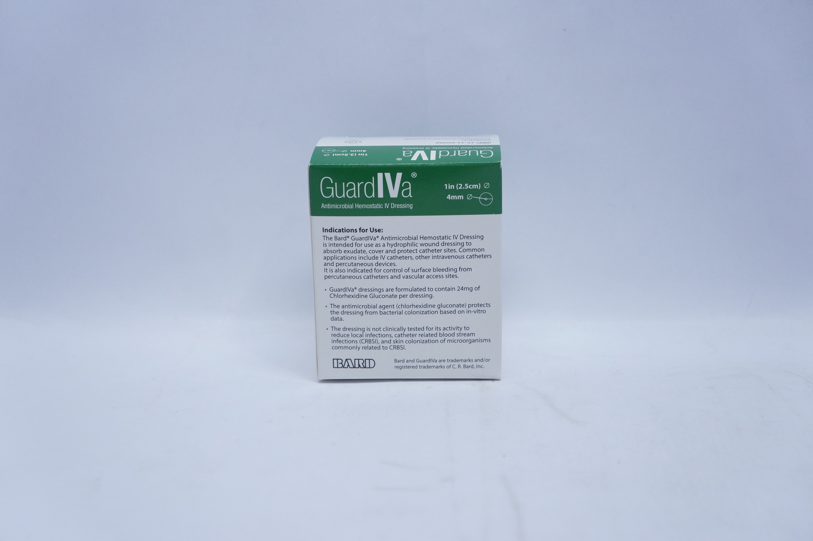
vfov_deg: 26.4
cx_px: 406
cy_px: 270
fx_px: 1151
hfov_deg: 38.9
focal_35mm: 51
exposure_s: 1/200
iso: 800
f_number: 4.5
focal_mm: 34
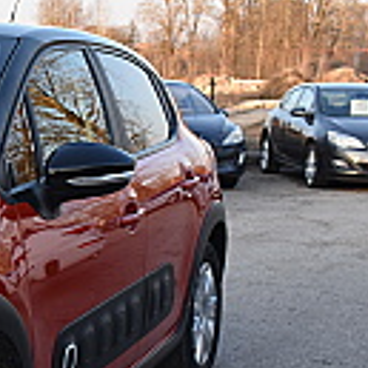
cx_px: -188
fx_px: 1143
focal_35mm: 95
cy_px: 301
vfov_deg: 18.1
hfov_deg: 16.6
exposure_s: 1/160
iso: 400
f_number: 8
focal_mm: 24
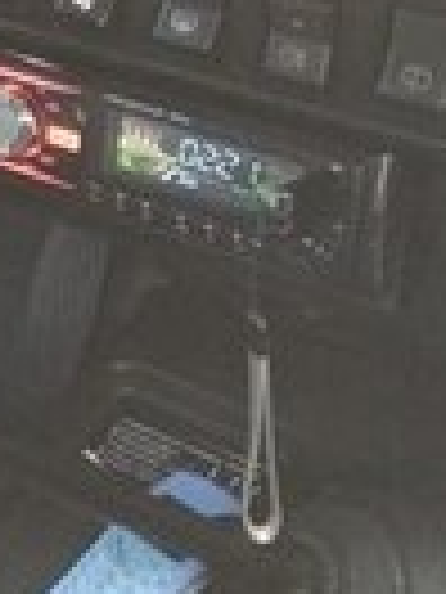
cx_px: -234
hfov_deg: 16.8
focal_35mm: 79
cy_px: -225
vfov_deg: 21.7
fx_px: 1357
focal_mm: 3.57
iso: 586
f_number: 2
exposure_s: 1/50
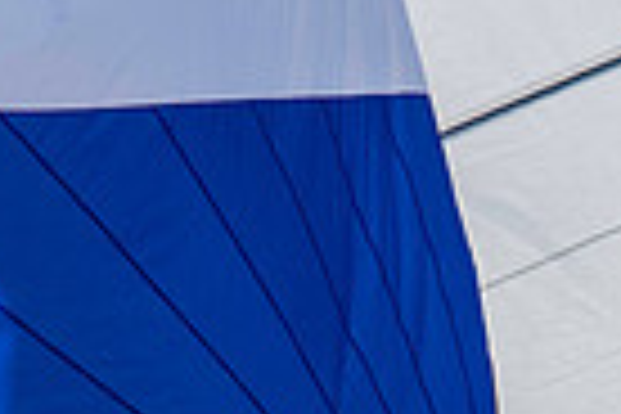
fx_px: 32548
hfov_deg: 1.1
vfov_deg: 0.7
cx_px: 410
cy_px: 574
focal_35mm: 1887
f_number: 5.6
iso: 320
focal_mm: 300
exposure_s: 1/3200
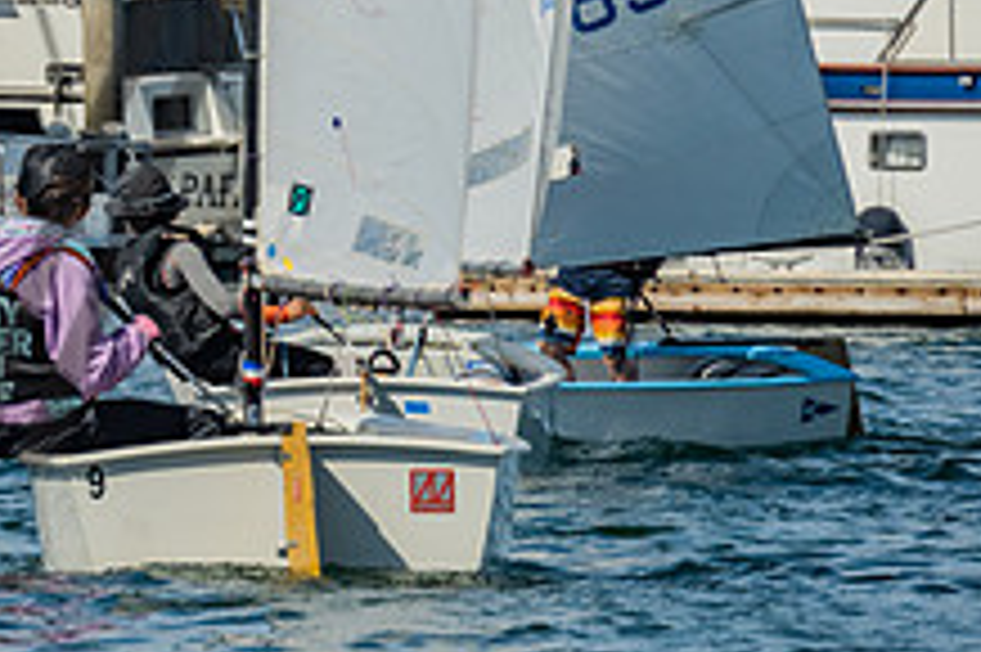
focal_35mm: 681
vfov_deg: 2.0
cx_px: -616
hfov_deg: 3.0
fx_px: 18543
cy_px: -57
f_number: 10
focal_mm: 200
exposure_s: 1/500
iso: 250
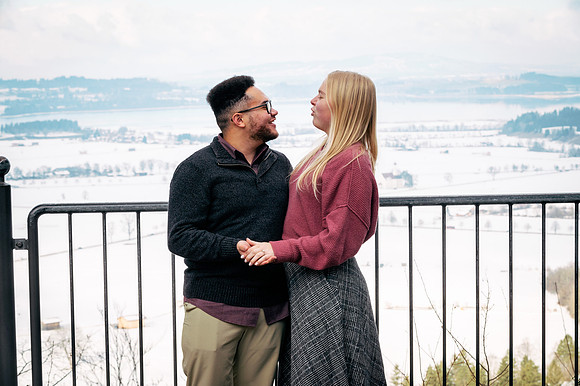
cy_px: 193
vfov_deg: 13.0
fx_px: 1691
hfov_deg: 19.5
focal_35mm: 105
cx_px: 290
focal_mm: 105
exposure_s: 1/200
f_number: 14
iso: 250
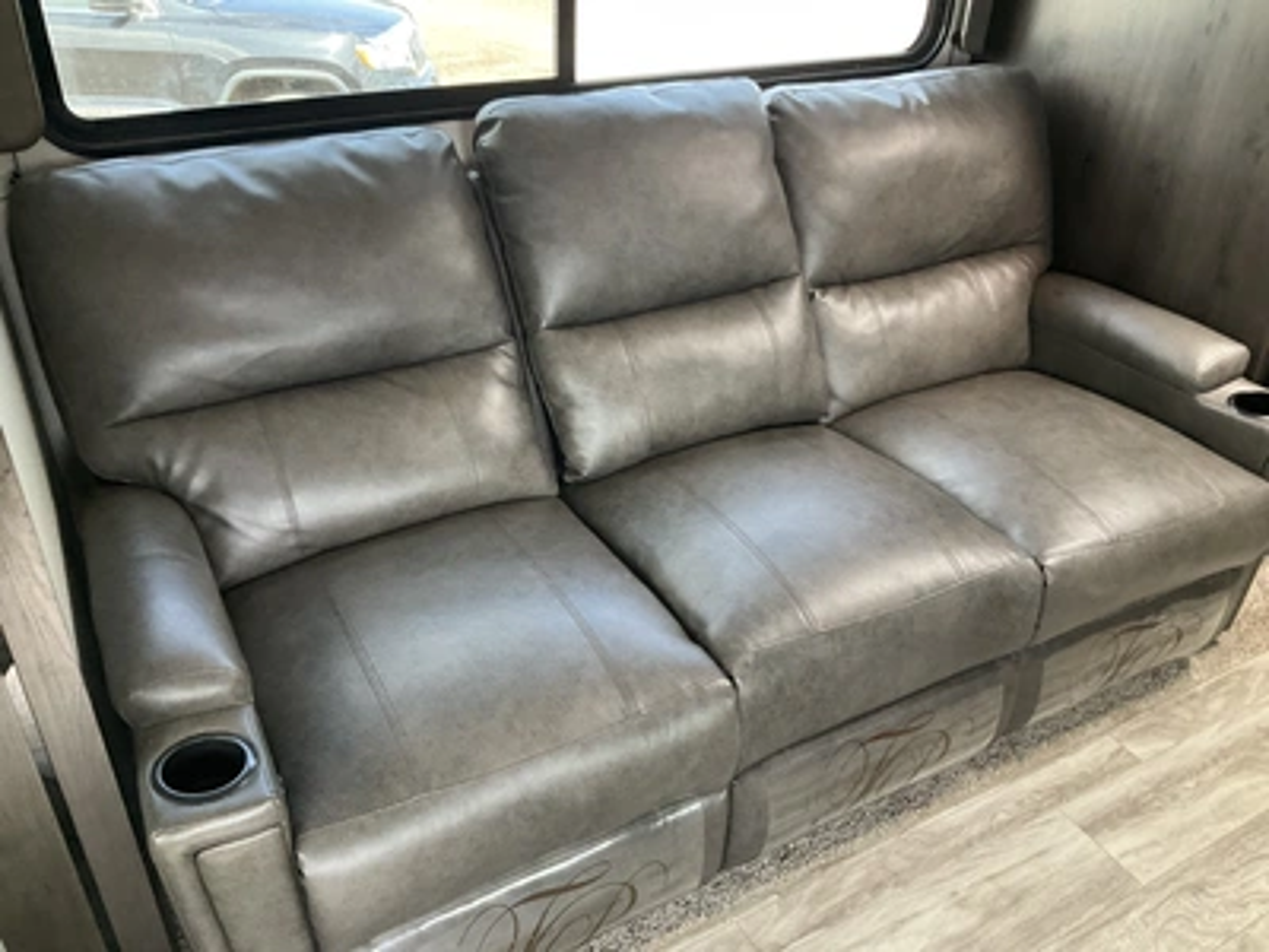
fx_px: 1063
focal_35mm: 29
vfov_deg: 48.2
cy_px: 476
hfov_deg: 61.7
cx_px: 634
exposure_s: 1/60
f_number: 1.8
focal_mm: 3
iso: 160
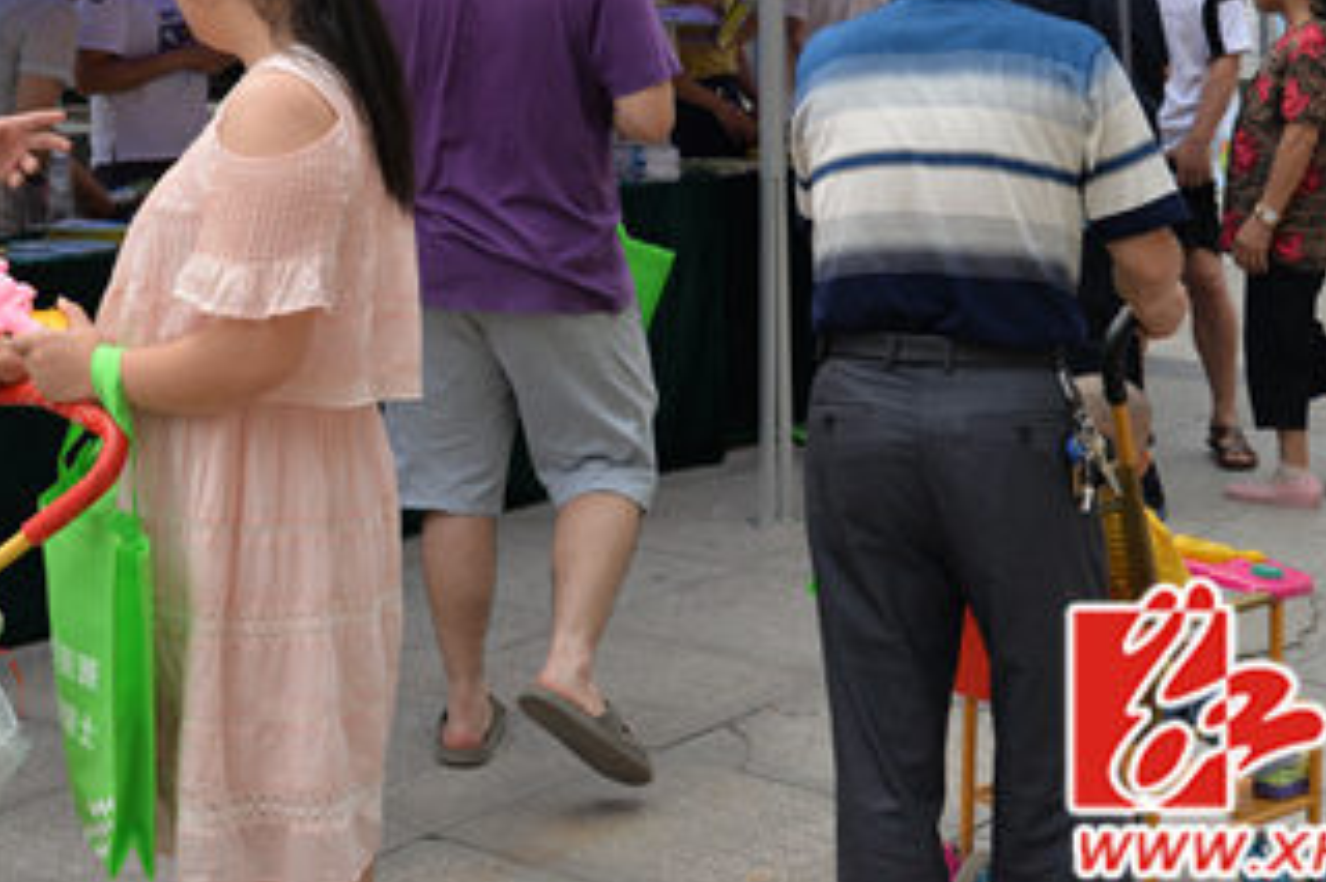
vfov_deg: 17.9
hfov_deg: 26.8
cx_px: 431
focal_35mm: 75
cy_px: 87
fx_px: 2761
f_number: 8
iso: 200
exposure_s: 1/200
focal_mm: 40
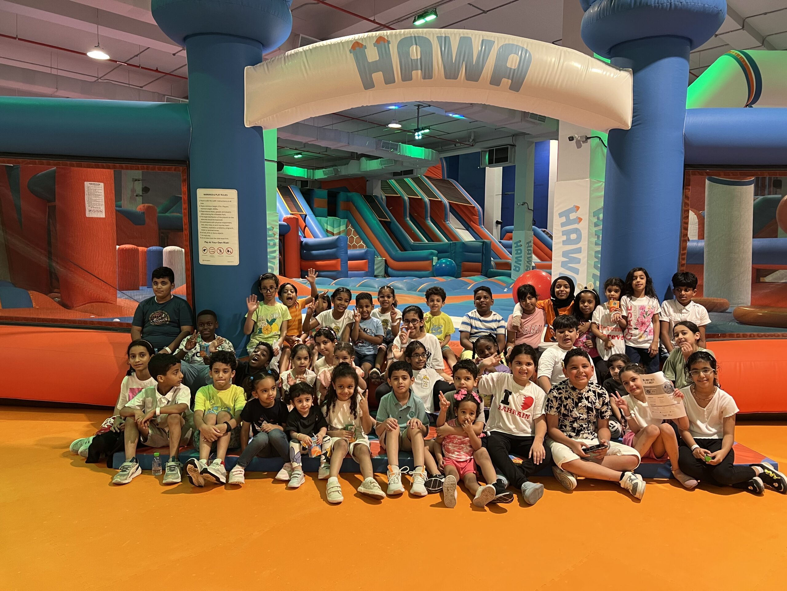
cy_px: 296
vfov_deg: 53.1
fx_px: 591
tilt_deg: -2.7
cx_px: 394
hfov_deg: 67.3
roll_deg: -0.8
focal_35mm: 26
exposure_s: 1/60
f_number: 1.5
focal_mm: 5.7
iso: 160
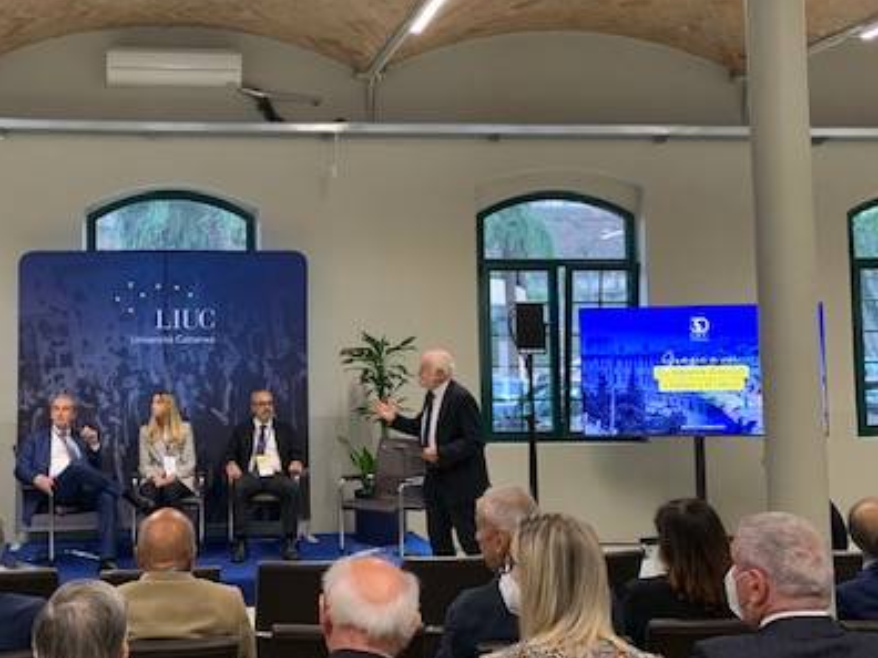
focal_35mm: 42
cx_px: 244
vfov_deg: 34.3
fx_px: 1065
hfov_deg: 43.7
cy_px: 284
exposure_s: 1/60
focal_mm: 4.25
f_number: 1.8
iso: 250
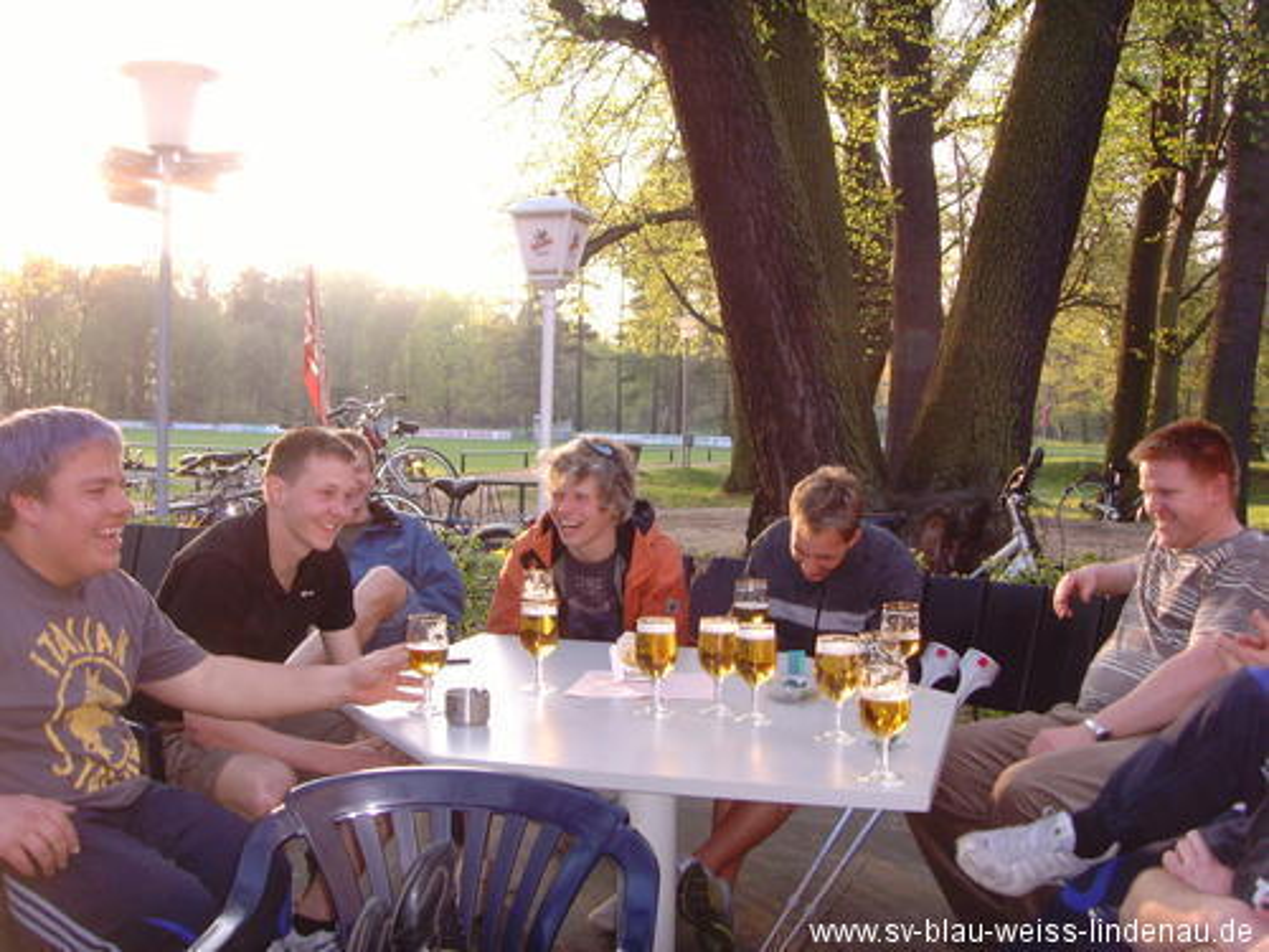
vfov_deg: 36.8
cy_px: 476
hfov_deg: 47.9
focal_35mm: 39
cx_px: 634
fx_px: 1430
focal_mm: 6.6
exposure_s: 1/125
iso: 160
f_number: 3.5
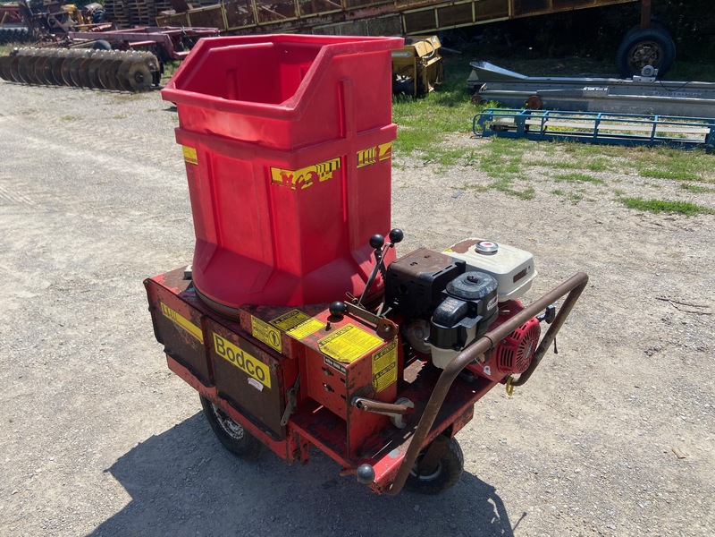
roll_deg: +0.2
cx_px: 358
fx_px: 537
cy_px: 268
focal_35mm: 26
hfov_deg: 67.3
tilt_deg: -26.1
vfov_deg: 53.1
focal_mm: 4.25
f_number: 1.8
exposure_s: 1/2268
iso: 32
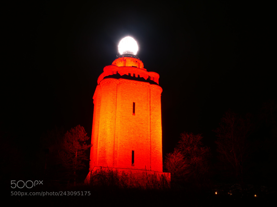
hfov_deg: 51.4
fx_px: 288
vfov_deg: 39.7
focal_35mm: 36
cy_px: 104
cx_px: 138
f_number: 11
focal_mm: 18
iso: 100
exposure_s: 25
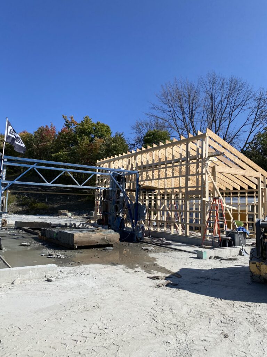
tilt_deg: +7.2
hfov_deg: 53.1
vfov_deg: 67.3
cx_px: 134
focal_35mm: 26
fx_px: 267
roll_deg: -1.6
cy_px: 178
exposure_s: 1/3610
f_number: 1.8
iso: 32
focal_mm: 4.25
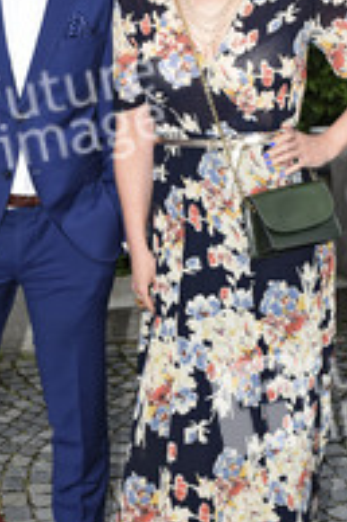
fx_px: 1029
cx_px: 105
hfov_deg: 19.1
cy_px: 258
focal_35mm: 71
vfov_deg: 28.5
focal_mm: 23
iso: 400
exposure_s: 1/60
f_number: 5.6
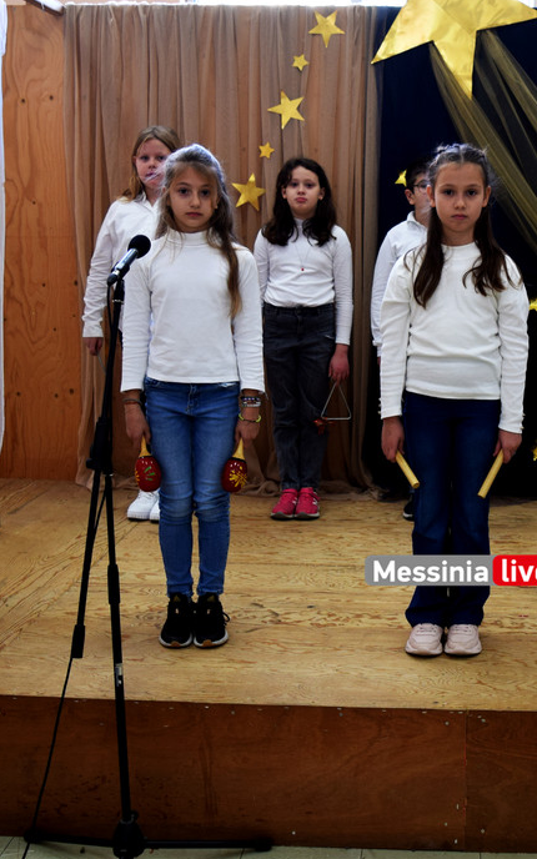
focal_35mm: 48
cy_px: 417
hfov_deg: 26.3
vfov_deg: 41.8
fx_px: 1124
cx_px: 437
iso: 400
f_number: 4
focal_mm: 18
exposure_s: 1/60
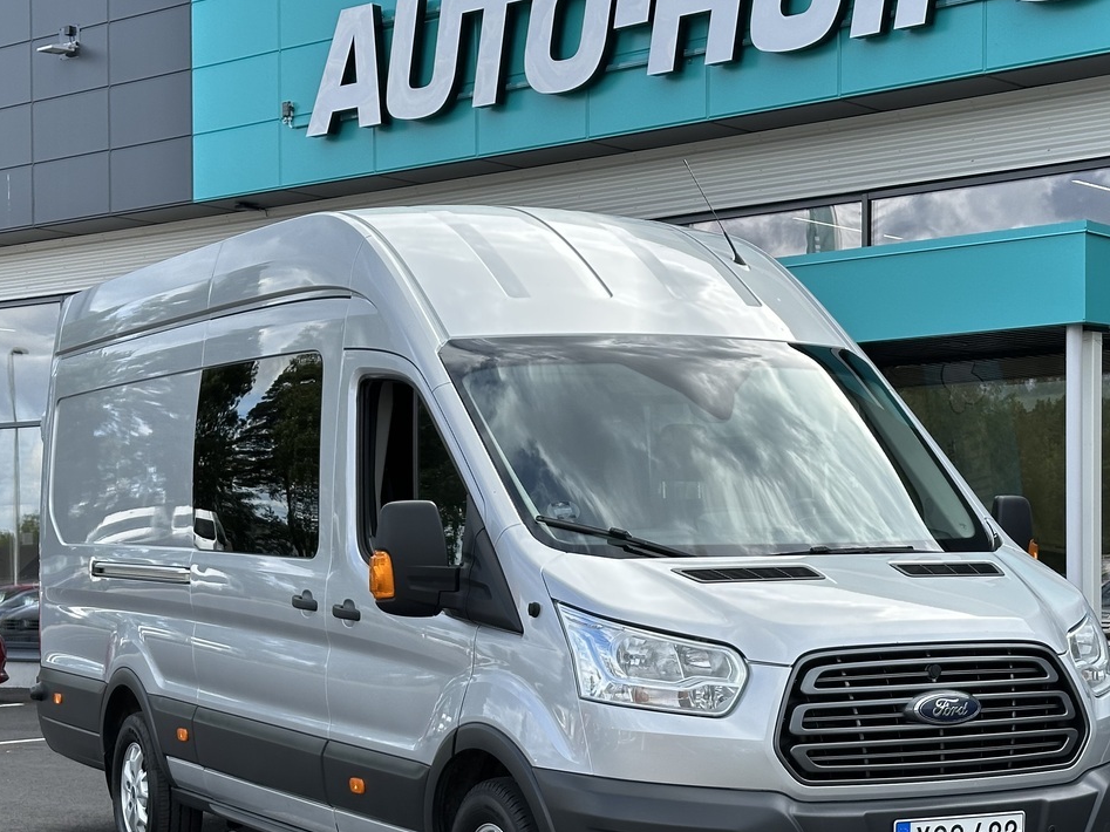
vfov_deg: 20.1
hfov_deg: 26.7
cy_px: 577
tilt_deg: +0.5
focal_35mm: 73
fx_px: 2341
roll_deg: +0.0
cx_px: 613
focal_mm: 6.86
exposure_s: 1/1339
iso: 64
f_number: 1.78
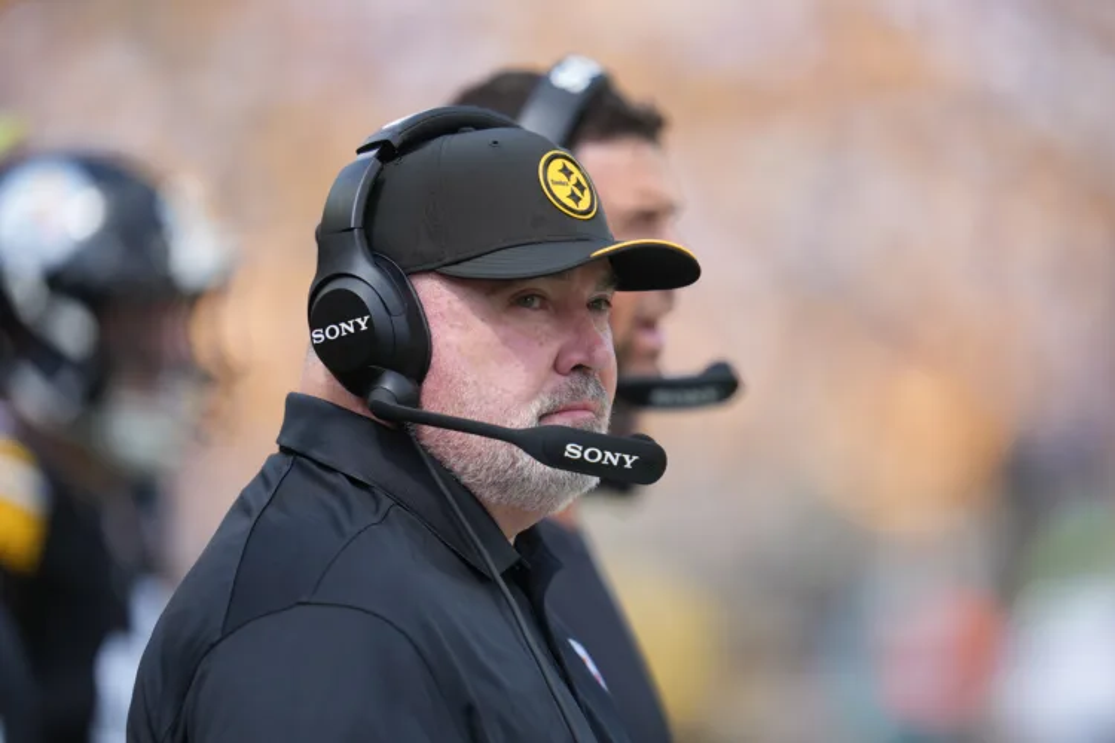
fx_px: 12388
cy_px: 372
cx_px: 558
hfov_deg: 5.2
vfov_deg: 3.4
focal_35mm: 400
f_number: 2.8
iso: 400
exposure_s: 1/2000
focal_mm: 400
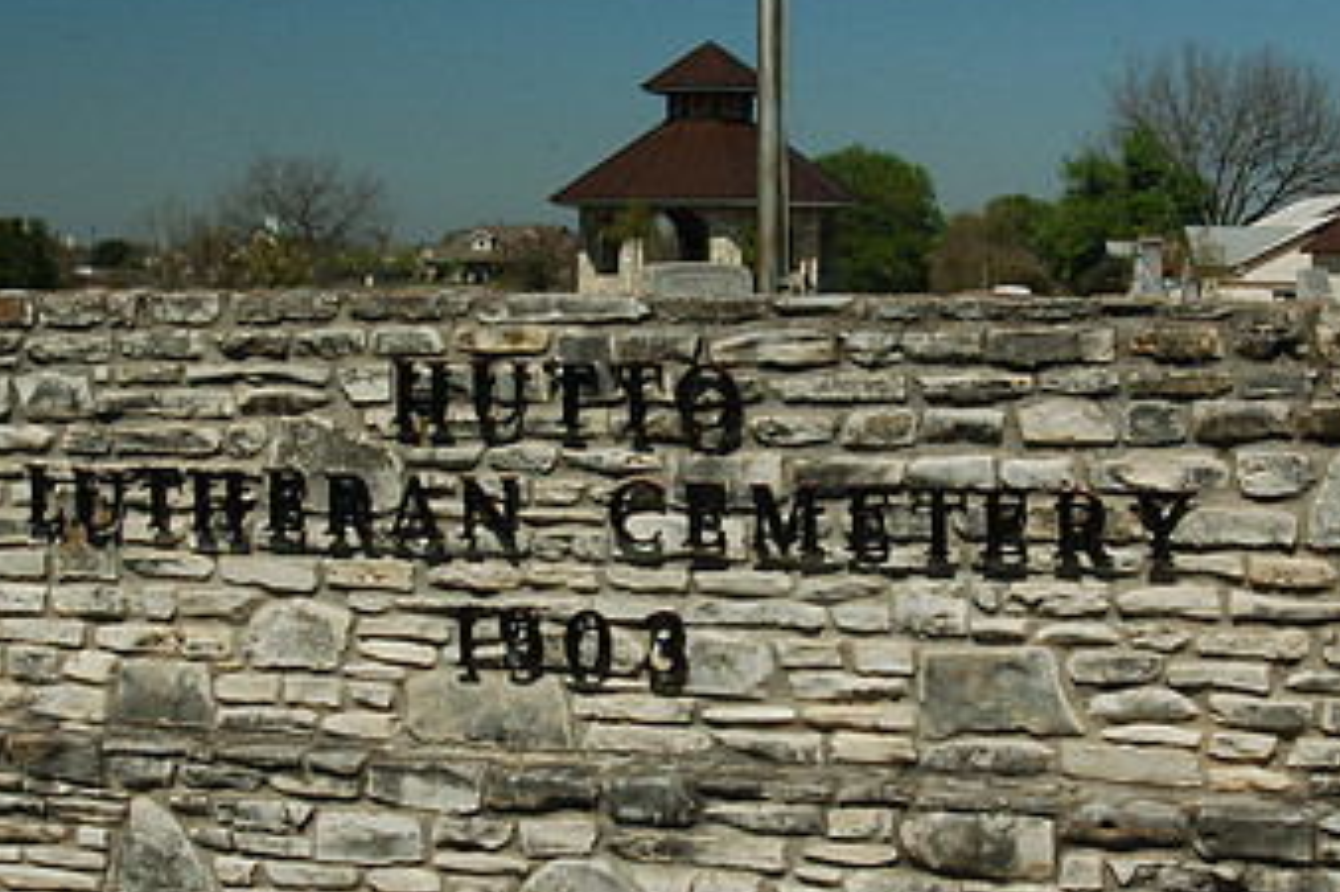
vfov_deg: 18.9
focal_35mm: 72
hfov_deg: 28.1
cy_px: 515
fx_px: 2679
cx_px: 765
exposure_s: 1/160
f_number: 22
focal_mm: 28
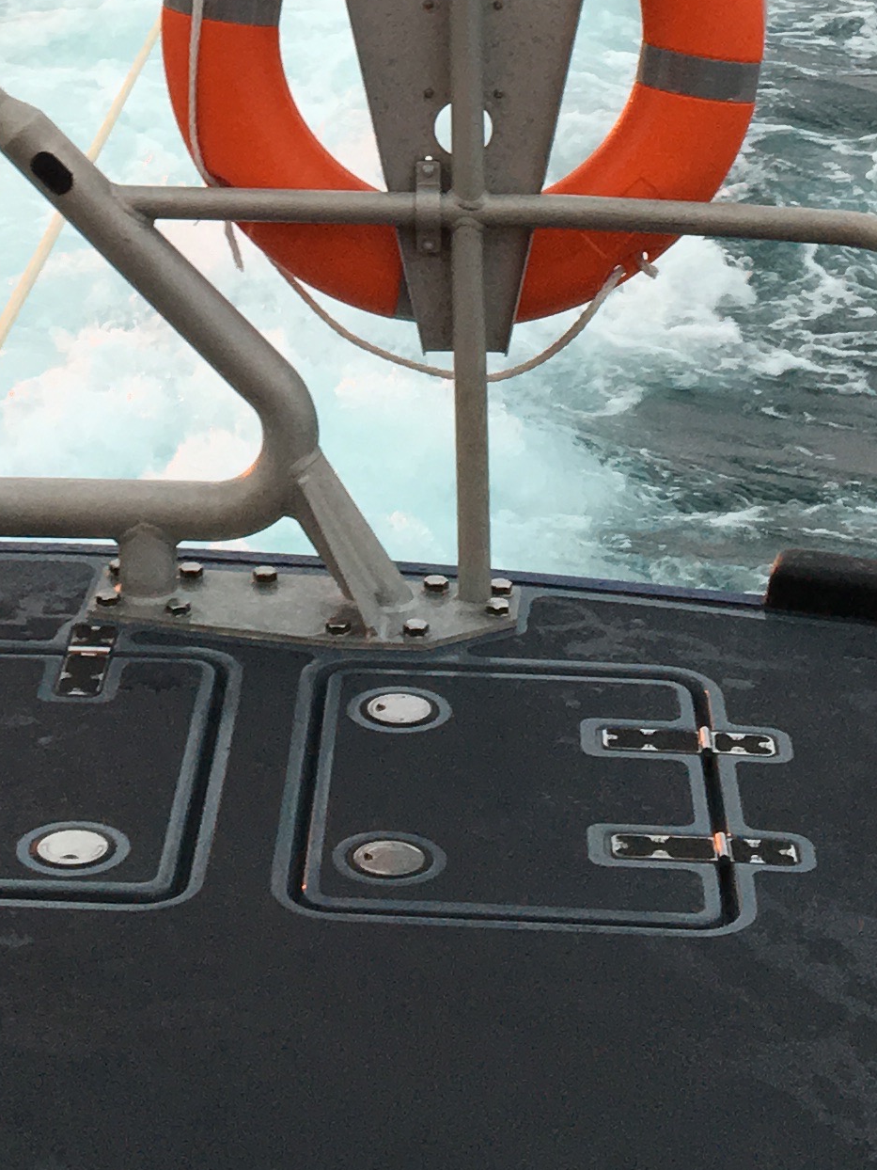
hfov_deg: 15.6
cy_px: -210
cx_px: 164
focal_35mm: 94
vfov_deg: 19.7
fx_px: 3175
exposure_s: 1/100
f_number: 2.2
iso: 40
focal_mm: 4.15
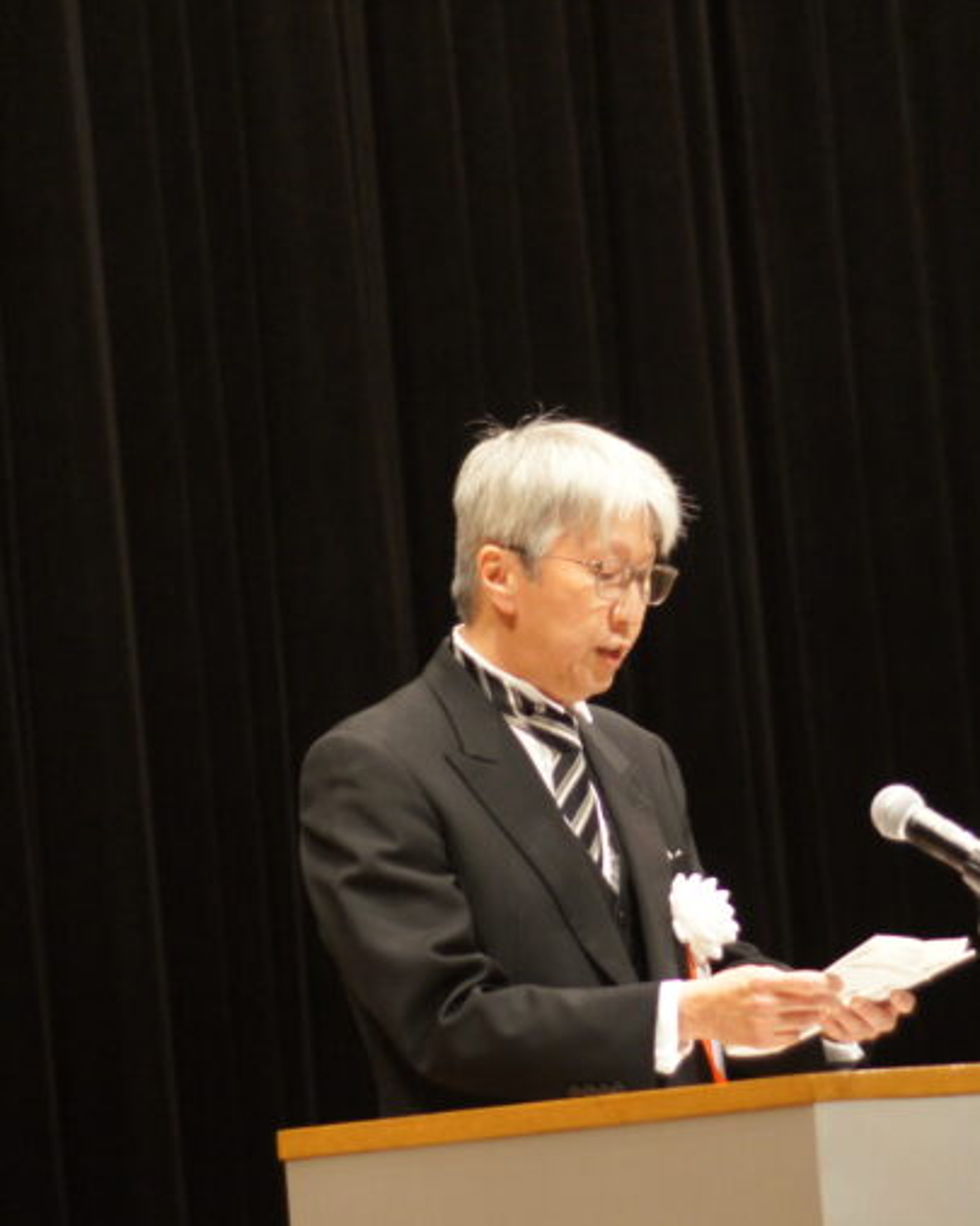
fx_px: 10440
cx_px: 736
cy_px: 612
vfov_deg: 6.7
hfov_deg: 5.4
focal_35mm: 288
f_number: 5
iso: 1600
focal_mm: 135
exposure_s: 1/125
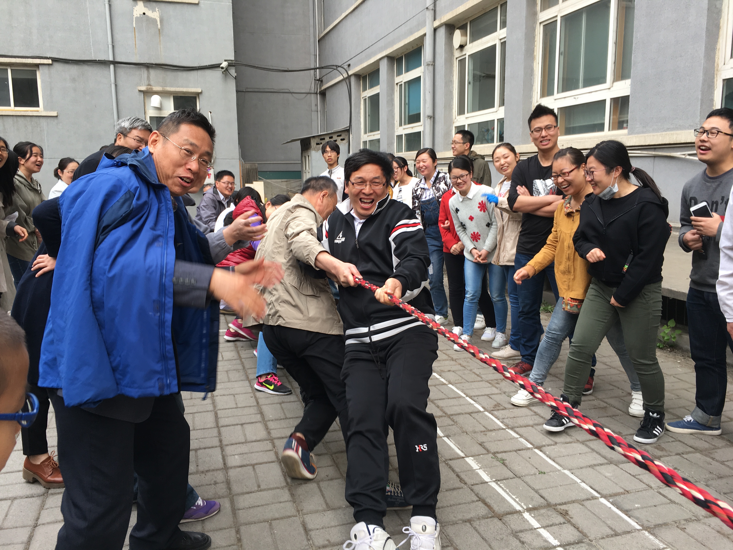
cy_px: 275
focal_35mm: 29
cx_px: 366
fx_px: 614
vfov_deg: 48.2
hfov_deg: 61.7
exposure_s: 1/109
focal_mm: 4.15
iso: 25
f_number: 2.2
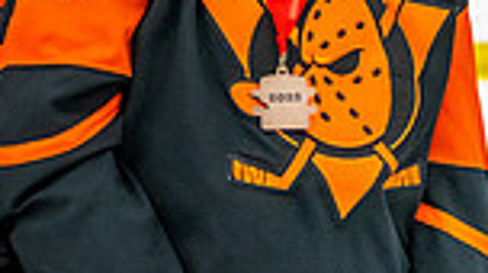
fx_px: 2378
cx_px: -231
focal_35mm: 184
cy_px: -169
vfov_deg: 6.5
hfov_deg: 11.3
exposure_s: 1/640
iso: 4000
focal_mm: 46
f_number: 2.8
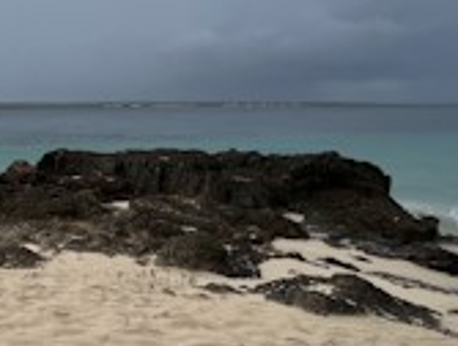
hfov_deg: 37.8
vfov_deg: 40.8
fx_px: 464
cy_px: 159
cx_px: -104
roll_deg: +1.0
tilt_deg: -5.3
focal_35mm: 35
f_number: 1.8
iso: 32
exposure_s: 1/2732
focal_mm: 1.57
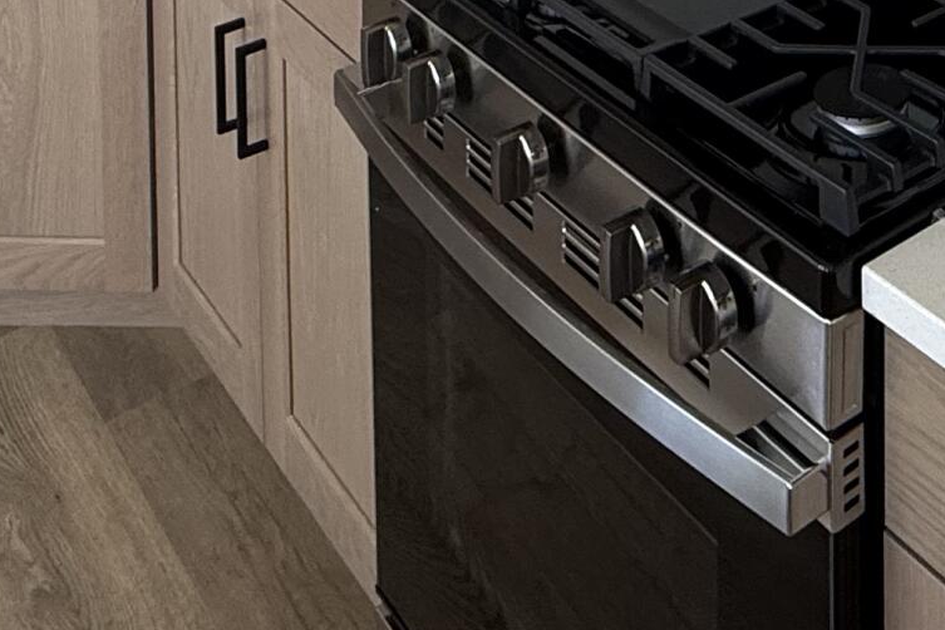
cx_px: 942
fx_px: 1522
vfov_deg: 17.0
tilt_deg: -1.9
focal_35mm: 58
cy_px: -639
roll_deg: +0.1
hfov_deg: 31.9
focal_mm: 2.22
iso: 100
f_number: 2.2
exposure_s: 1/120
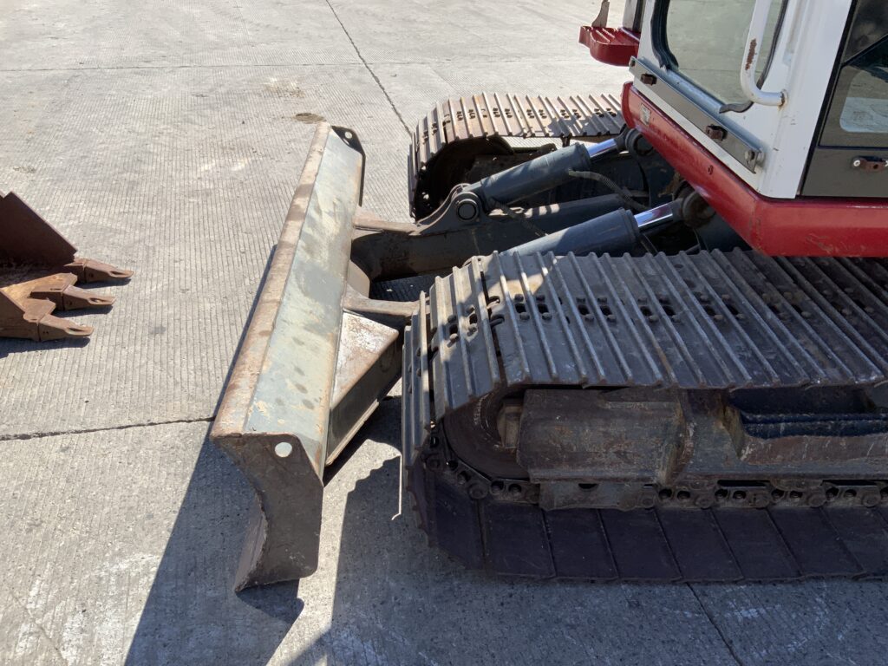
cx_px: 444
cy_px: 333
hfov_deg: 61.7
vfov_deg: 48.2
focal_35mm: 29
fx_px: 744
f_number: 1.8
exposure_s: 1/1195
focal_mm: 3
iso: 16
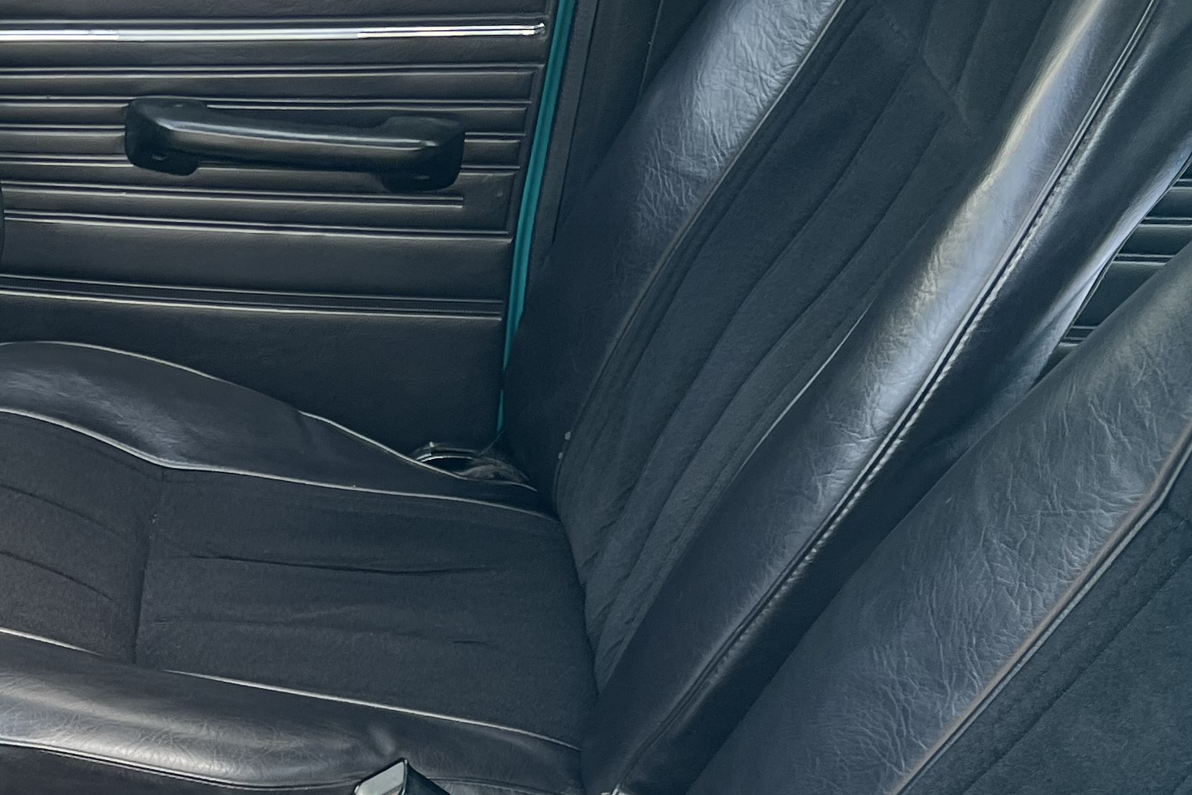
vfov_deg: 17.9
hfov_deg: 25.7
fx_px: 2450
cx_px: -52
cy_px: 823
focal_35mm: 74
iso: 40
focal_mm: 5.7
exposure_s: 1/250
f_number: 1.5
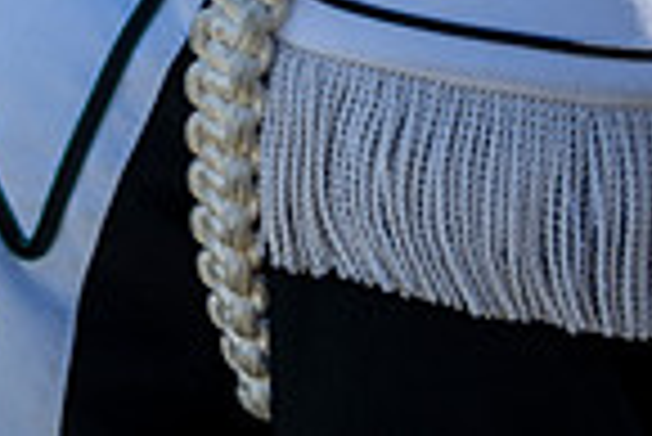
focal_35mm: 96
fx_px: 1740
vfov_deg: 12.6
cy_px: -429
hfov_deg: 19.1
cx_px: -270
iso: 31
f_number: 4.5
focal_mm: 24
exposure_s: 1/250
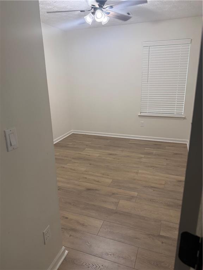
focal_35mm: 24
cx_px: 102
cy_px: 135
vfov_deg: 71.6
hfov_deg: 56.8
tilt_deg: -15.4
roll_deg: +0.7
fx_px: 188
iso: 200
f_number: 1.78
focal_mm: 6.76
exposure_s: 1/120
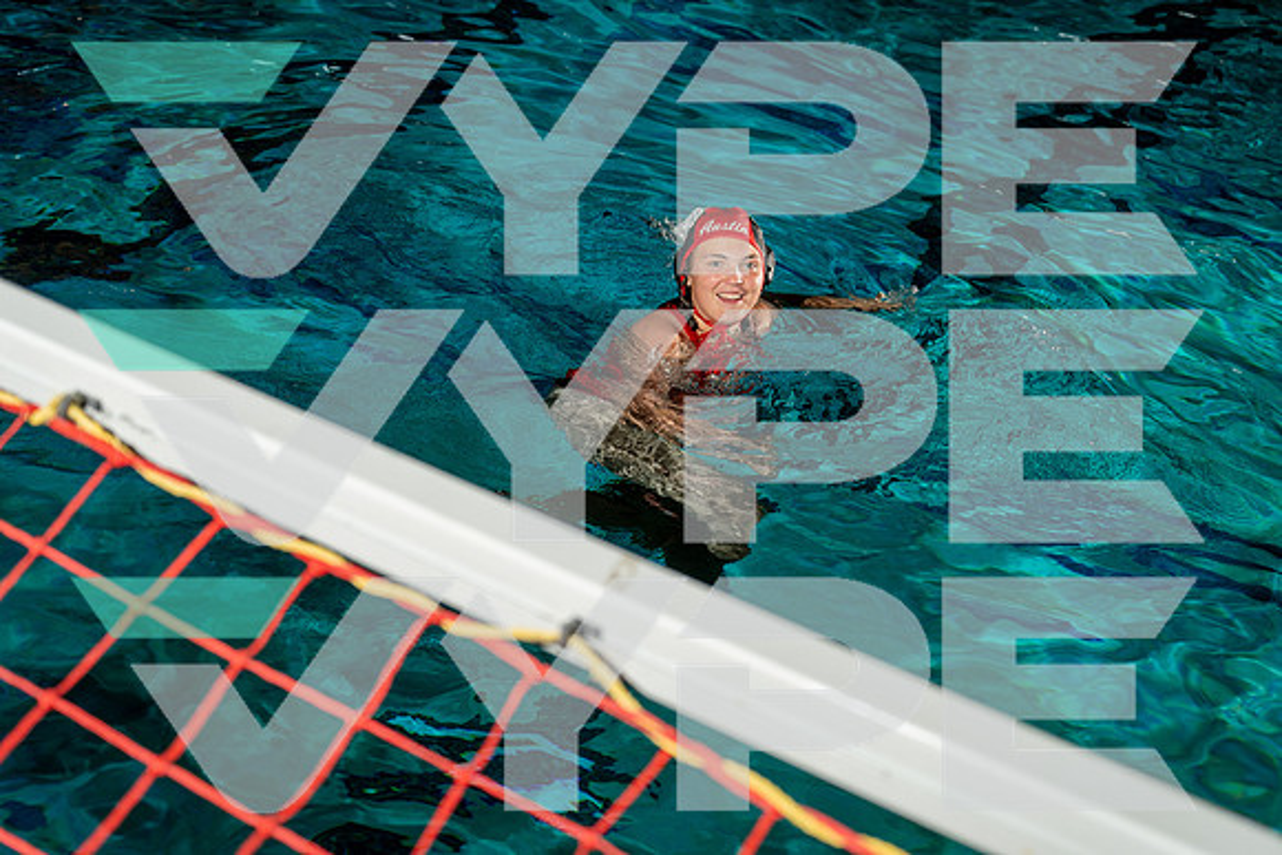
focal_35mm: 56
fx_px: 1995
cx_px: 641
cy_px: 428
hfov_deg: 35.6
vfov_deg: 24.2
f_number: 4
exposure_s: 1/250
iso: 100
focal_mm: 56
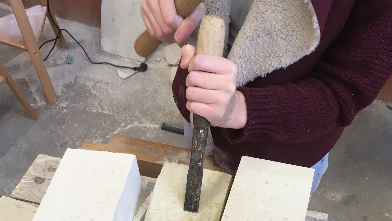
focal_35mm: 44
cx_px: 196
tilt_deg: -55.0
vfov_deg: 25.3
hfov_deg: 46.4
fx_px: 457
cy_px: 238
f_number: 2.2
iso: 32
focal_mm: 4.15
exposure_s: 1/33
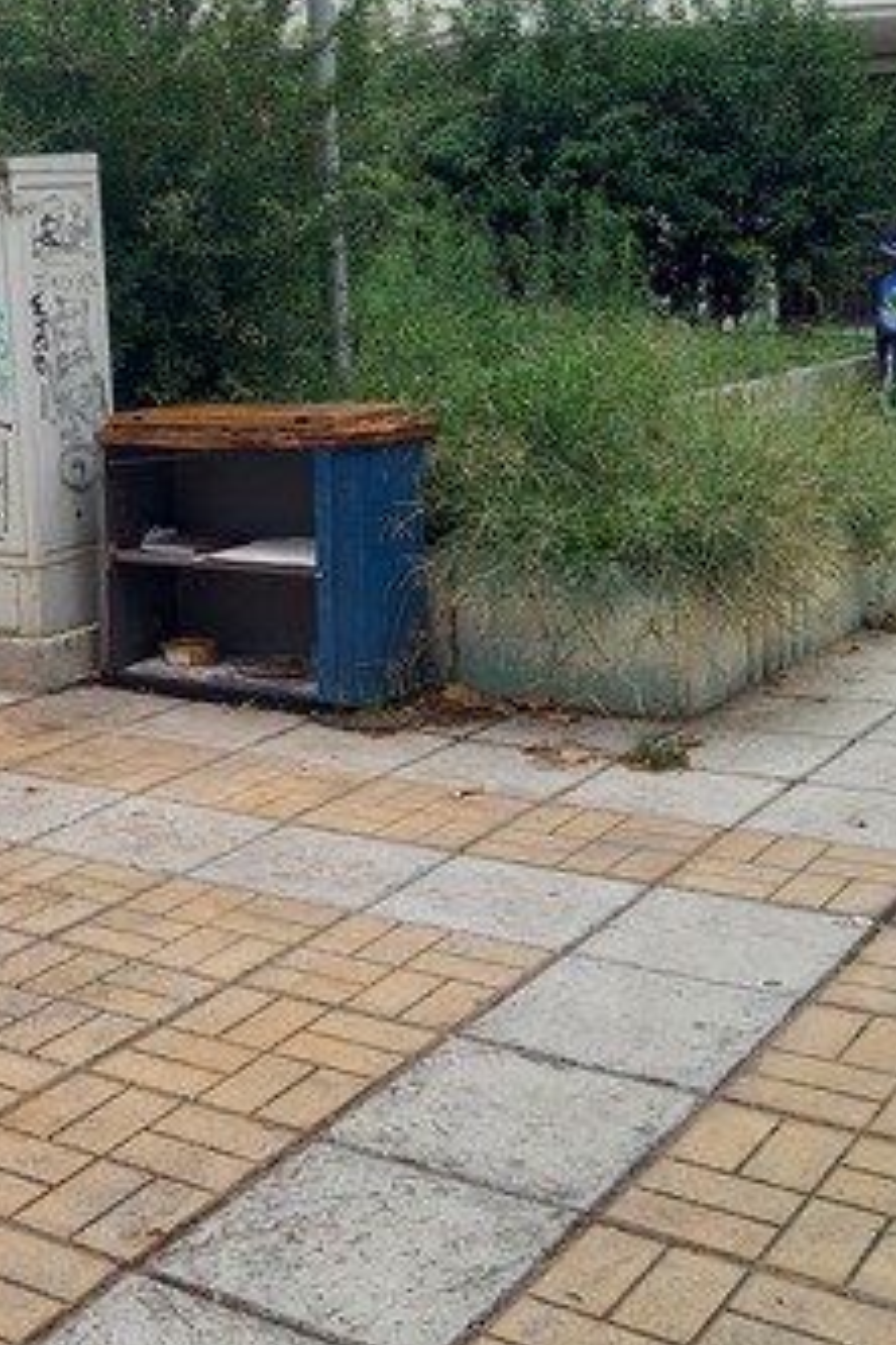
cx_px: 89
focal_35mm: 50
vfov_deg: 39.4
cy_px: 525
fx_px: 1867
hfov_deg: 26.1
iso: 50
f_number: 1.8
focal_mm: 4.65
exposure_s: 1/487
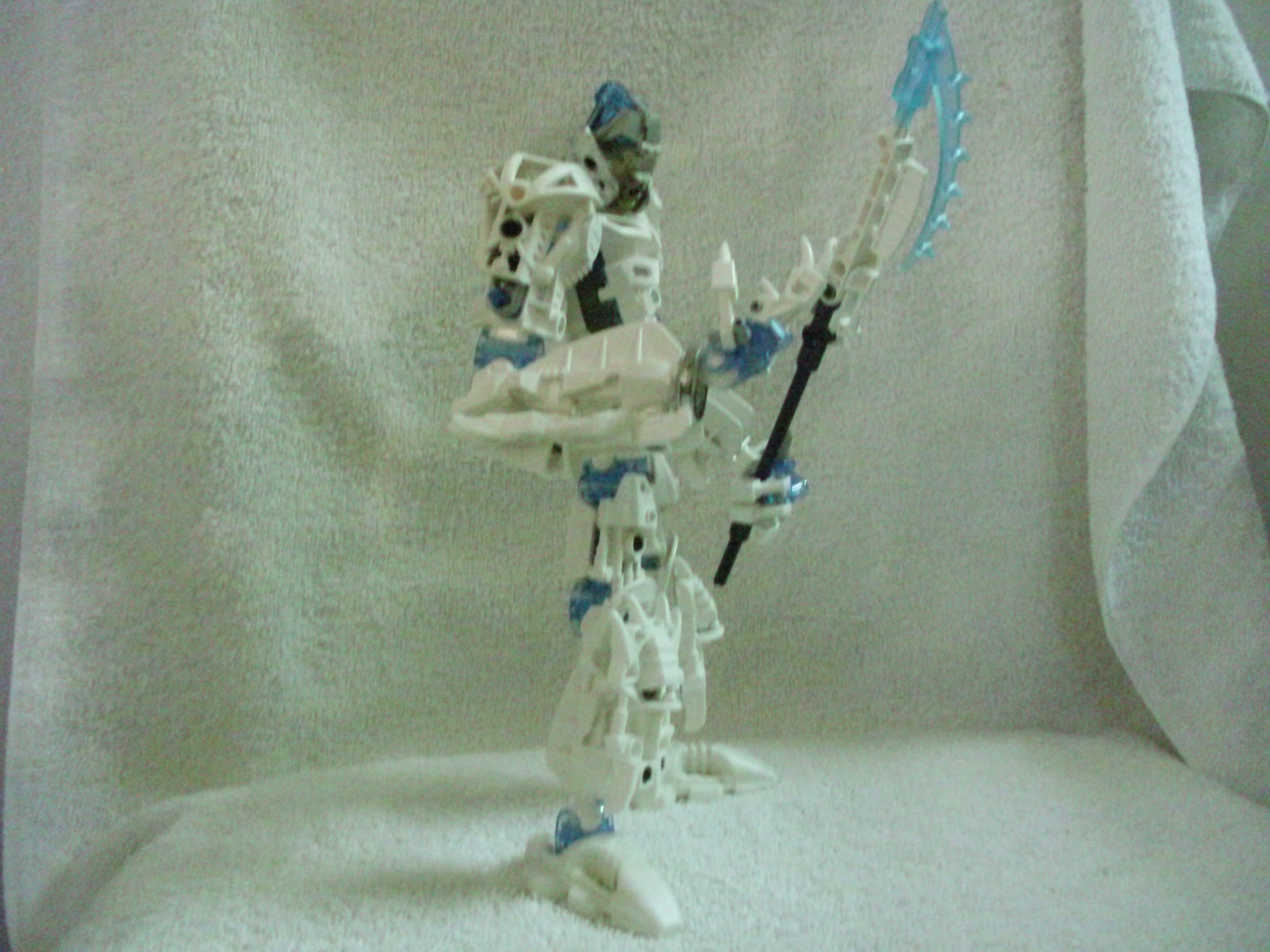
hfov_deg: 49.0
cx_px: 635
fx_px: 1394
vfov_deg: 37.7
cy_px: 476
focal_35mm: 38
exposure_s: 1/34
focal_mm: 6.3
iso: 1600
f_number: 3.1
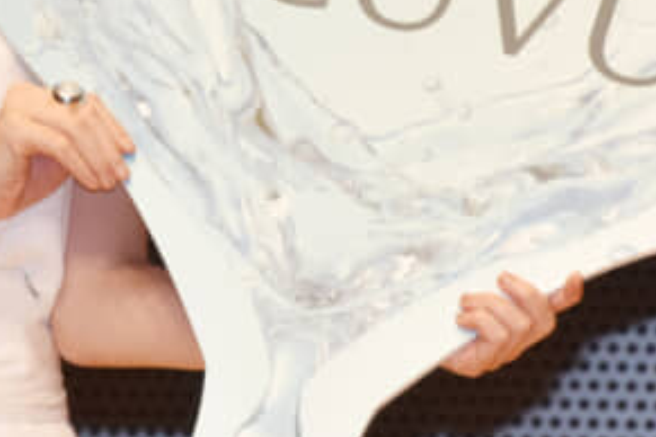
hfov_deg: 2.5
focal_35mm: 818
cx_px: 61
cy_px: -150
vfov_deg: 1.7
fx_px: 14900
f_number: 8
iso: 800
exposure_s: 1/250
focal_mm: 155
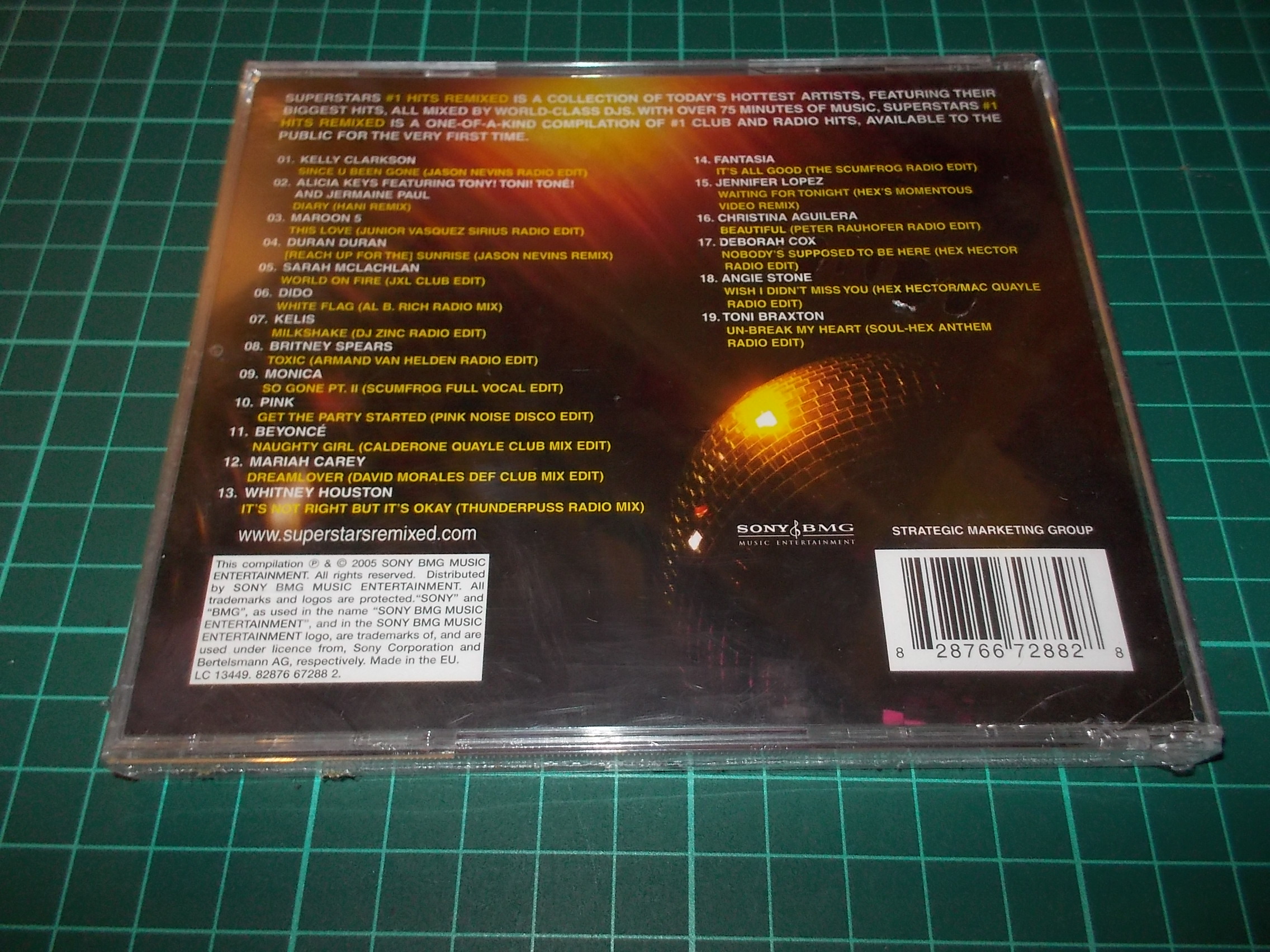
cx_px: 635
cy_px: 476
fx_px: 1064
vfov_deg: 48.2
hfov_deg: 61.7
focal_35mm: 29
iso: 200
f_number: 3.3
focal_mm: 4.1
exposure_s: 1/30
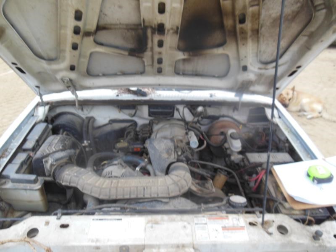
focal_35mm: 25
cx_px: 168
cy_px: 126
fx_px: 243
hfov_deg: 69.4
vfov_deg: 54.9
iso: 125
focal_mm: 4.5
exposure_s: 1/50
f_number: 3.2
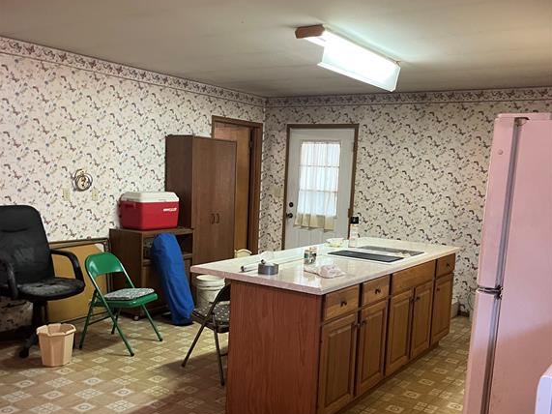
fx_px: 558
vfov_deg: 40.4
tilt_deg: -5.5
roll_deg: -0.7
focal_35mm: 35
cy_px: 255
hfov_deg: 52.6
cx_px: 277
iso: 320
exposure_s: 1/60
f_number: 1.6
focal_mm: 5.1
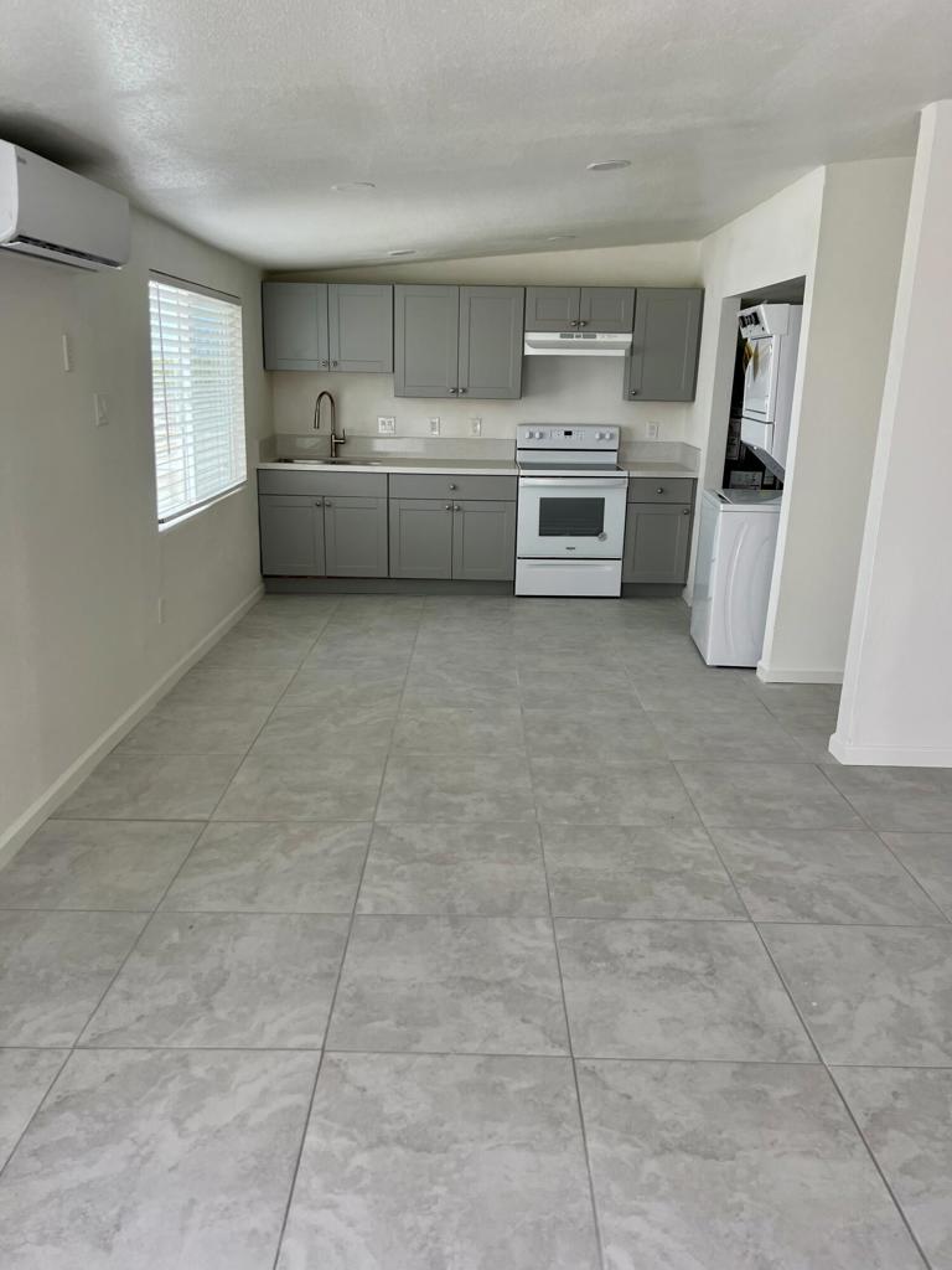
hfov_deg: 53.1
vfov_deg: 67.3
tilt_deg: -16.5
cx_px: 476
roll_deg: -1.6
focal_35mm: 26
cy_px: 635
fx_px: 953
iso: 64
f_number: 1.5
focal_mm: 5.7
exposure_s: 1/165
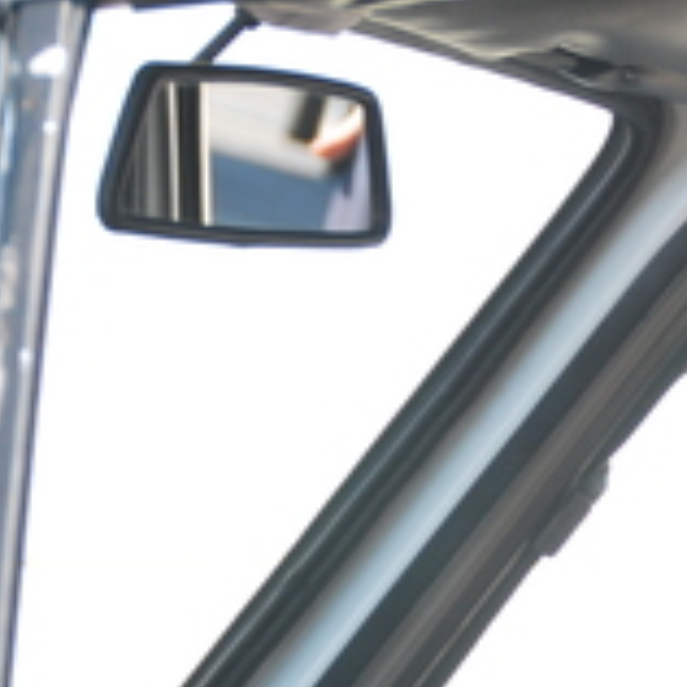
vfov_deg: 5.5
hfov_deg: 5.5
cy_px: 600
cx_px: 461
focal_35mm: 321
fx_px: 7208
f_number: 5.3
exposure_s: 1/125
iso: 200
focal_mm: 62
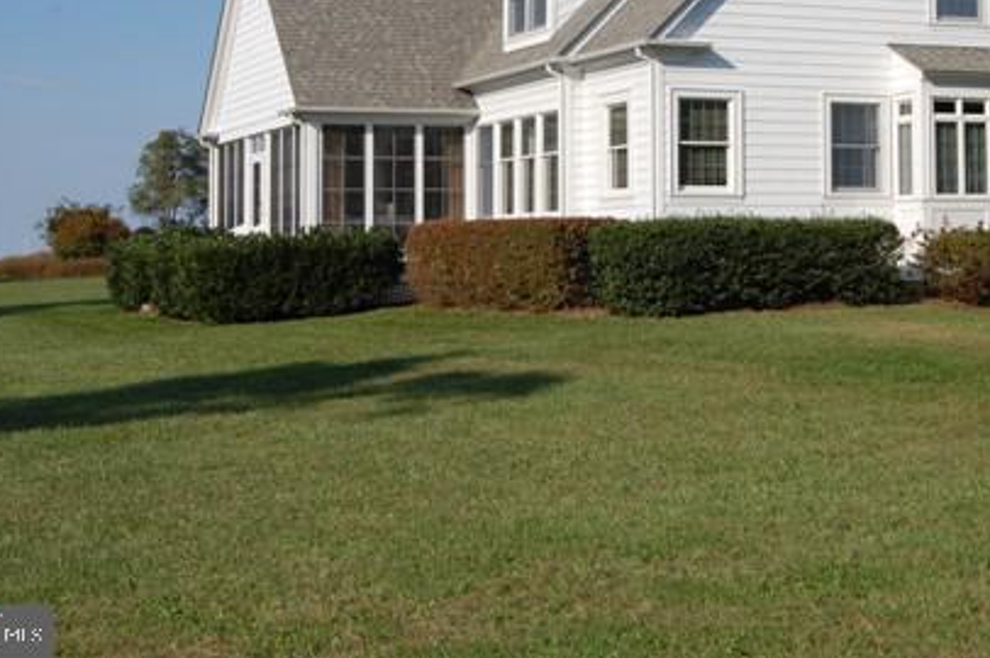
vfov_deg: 19.0
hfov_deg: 28.3
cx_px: 666
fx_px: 1951
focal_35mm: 71
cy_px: 141
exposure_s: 1/400
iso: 200
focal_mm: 30
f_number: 10
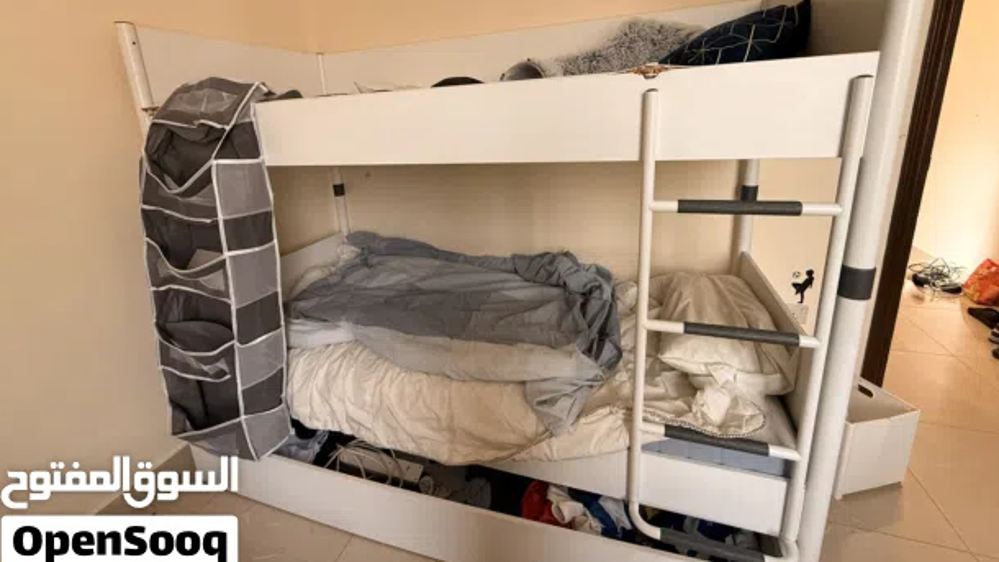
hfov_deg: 99.3
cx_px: 485
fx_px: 424
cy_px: 220
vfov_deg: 66.3
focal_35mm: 16
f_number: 2.2
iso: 400
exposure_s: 1/74
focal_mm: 2.22
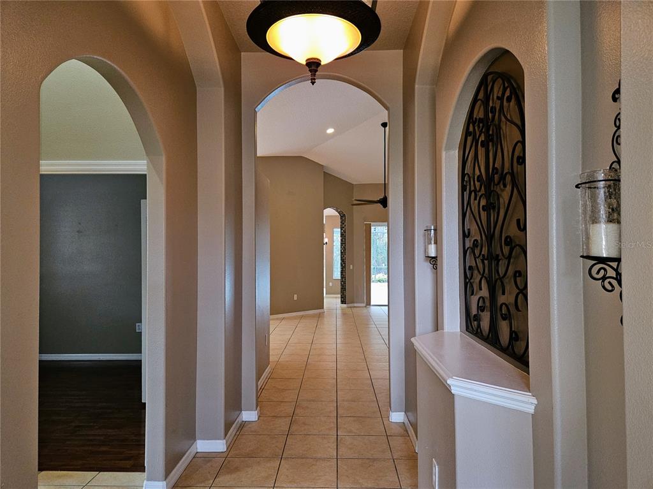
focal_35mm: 23
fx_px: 434
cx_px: 326
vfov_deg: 58.8
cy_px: 244
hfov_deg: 74.0
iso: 100
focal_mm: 5.4
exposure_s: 1/24
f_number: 1.8
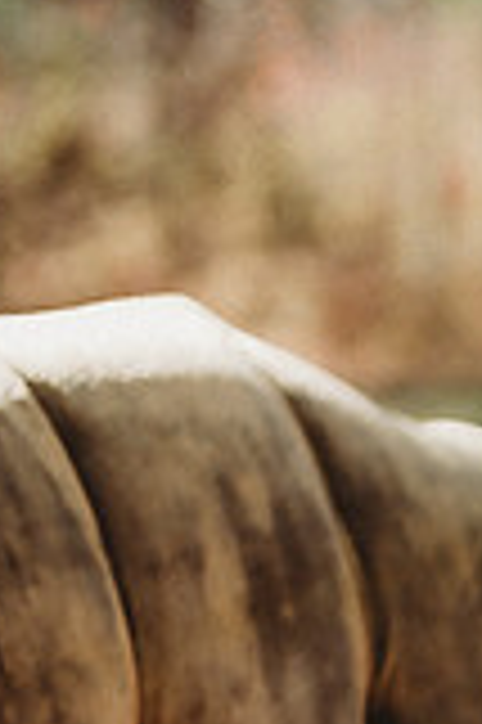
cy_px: 695
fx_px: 5072
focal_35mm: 252
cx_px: 1275
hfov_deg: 5.2
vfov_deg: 8.1
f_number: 2.8
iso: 100
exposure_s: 1/500
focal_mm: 70
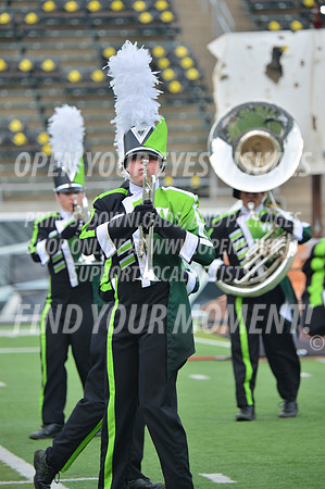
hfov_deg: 5.1
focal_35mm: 270
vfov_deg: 7.6
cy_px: 244
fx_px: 3664
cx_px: 162
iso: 200
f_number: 5.6
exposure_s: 1/500
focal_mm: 270
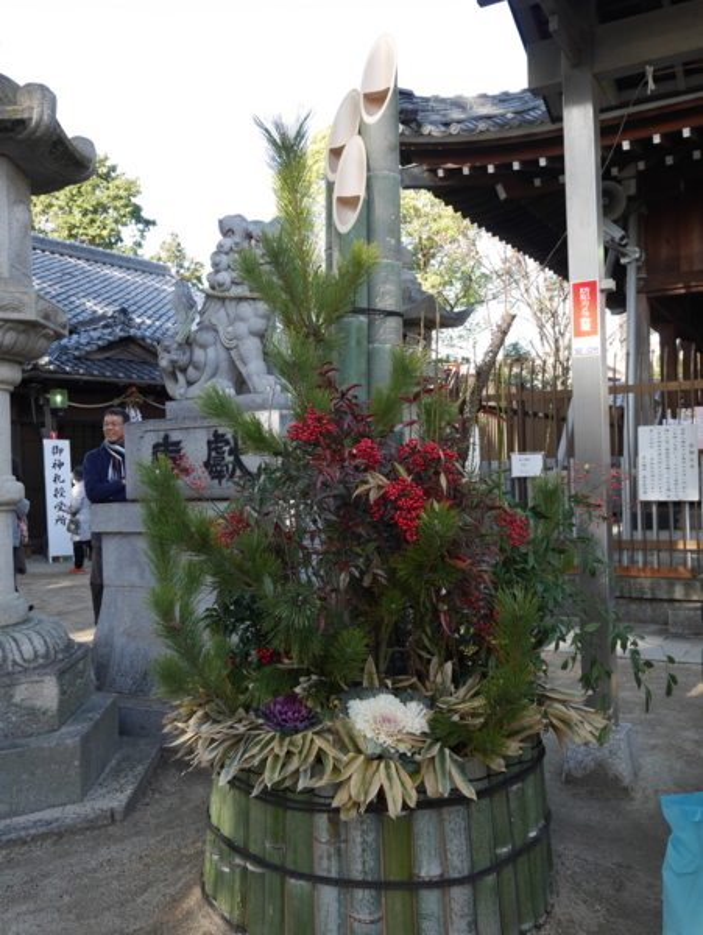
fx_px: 865
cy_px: 468
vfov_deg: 56.8
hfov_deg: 44.2
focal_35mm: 32
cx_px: 352
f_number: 4.5
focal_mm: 16
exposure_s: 1/125
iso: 200
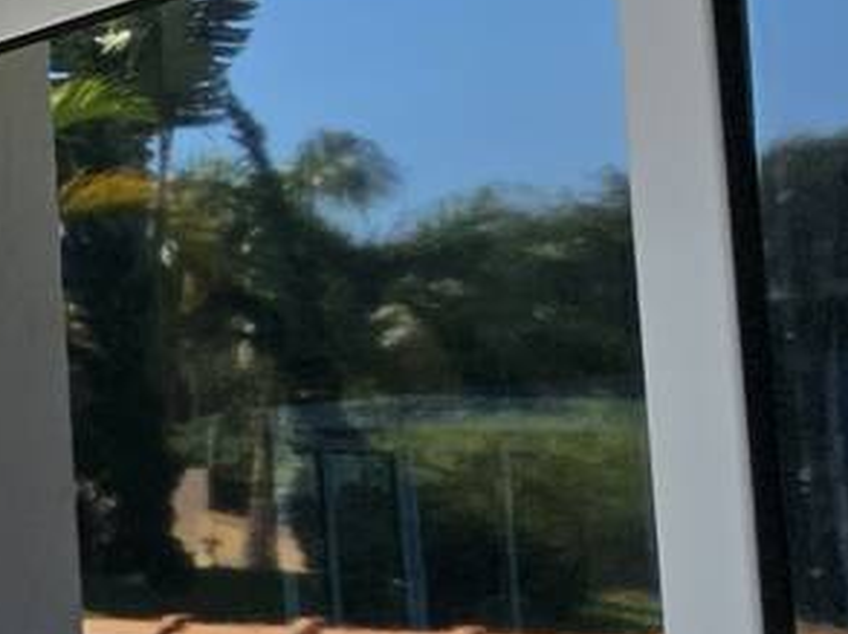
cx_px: -1111
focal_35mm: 64
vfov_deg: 22.7
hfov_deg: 16.0
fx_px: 1566
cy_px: 452
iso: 50
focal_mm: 2.2
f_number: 2.2
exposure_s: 1/2082
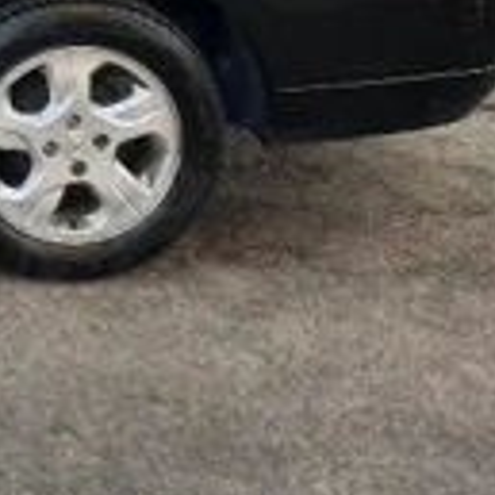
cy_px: -246
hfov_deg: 14.2
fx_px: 1666
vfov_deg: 15.6
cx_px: -491
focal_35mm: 103
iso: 32
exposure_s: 1/213
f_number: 2
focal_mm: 4.6
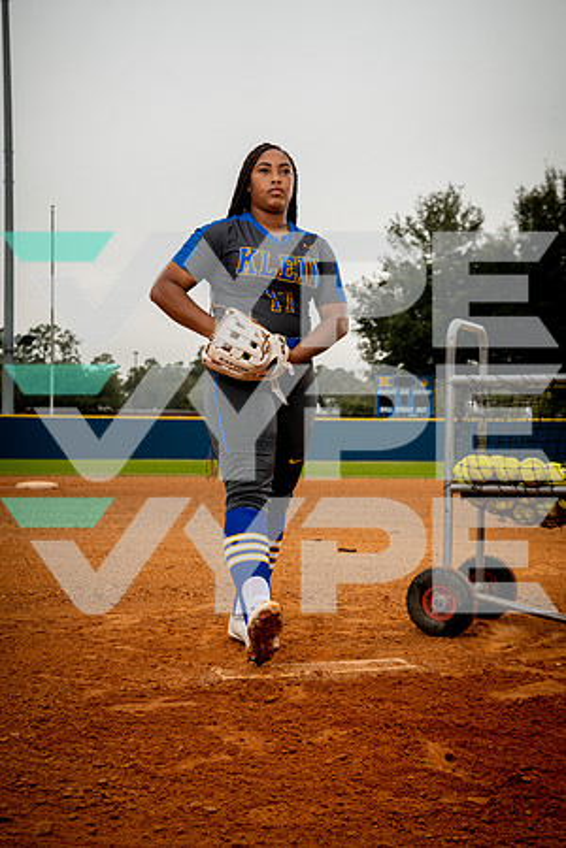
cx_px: 283
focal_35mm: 52
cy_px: 424
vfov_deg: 38.2
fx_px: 1226
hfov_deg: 26.0
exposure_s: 1/250
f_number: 5.6
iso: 200
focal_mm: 52
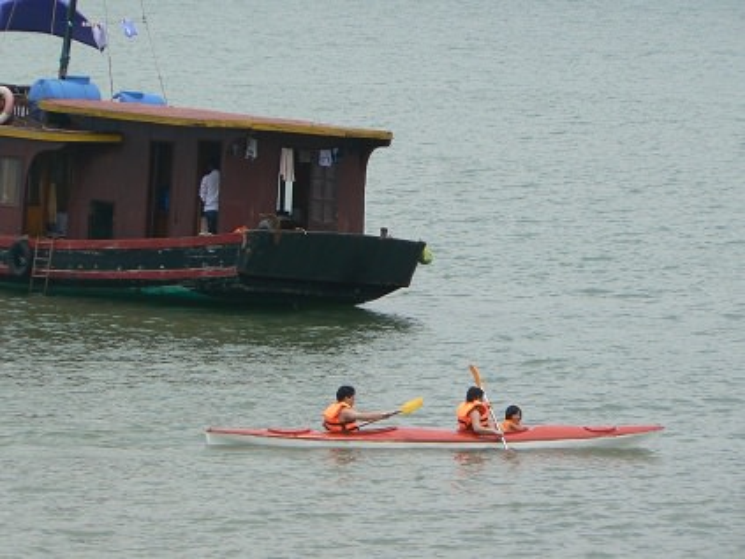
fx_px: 7272
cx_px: 372
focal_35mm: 338
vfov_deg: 4.4
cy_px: 280
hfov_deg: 5.9
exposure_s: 1/400
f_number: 7.1
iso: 80
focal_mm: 56.3
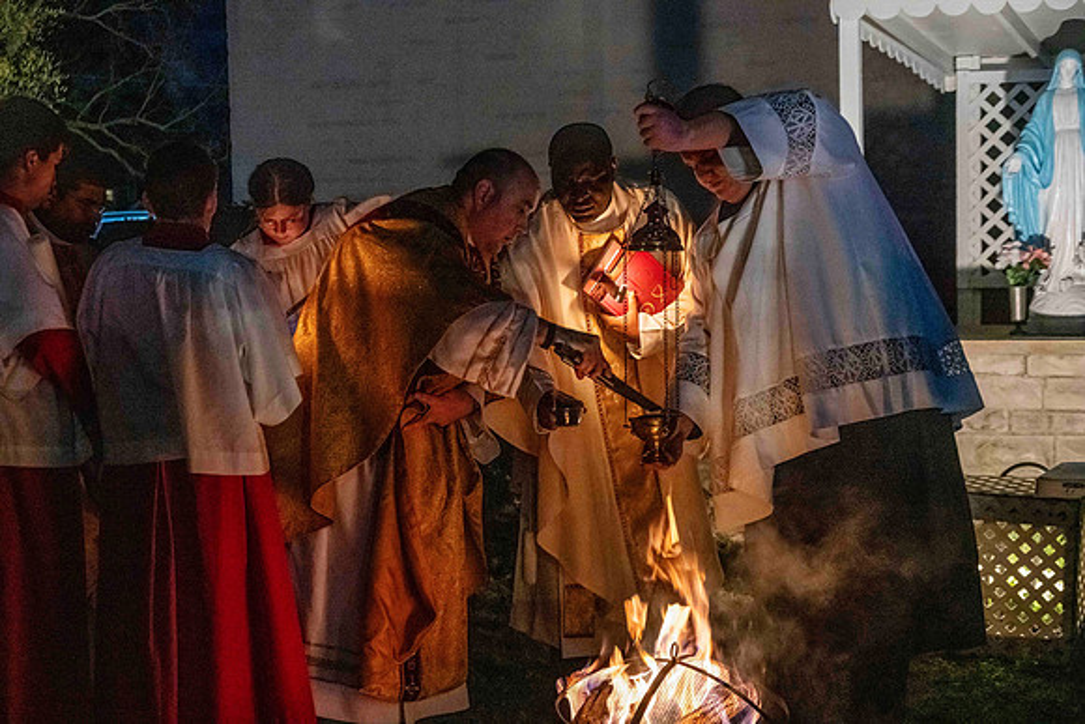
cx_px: 542
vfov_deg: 22.6
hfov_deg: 33.4
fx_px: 1809
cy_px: 362
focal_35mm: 60
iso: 8000
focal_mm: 60
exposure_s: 1/40
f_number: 6.3
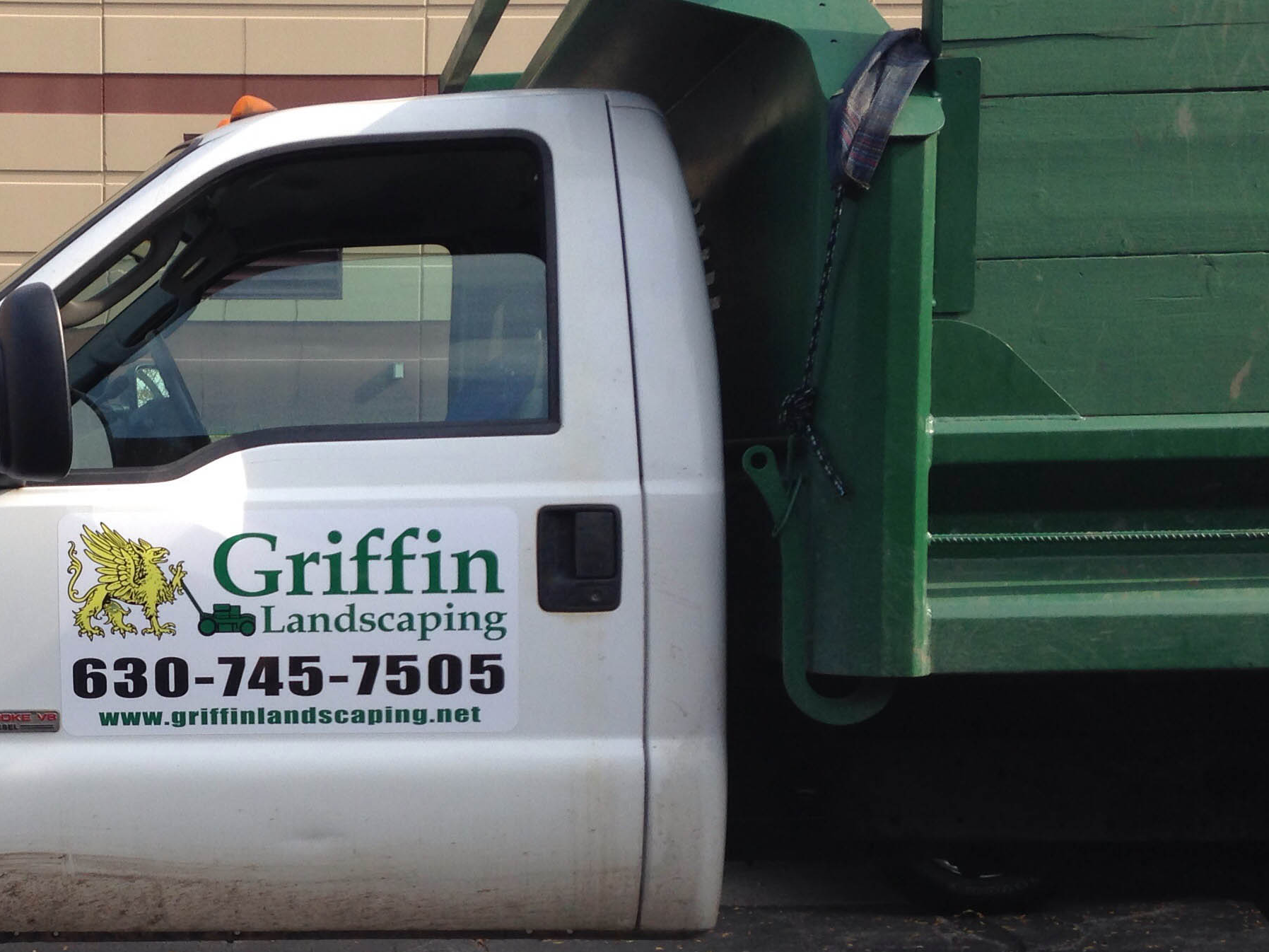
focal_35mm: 60
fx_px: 2199
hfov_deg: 31.0
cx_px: 168
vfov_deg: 24.3
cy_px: 617
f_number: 2.4
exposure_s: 1/653
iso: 50
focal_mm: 4.12
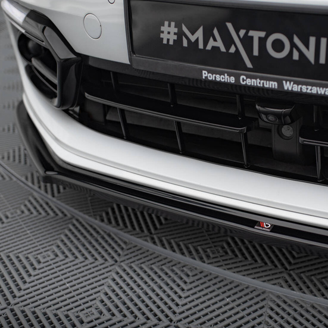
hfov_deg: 31.3
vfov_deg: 31.6
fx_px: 579
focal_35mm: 54
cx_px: 231
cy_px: 181
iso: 500
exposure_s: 1/200
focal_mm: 35
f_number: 2.5
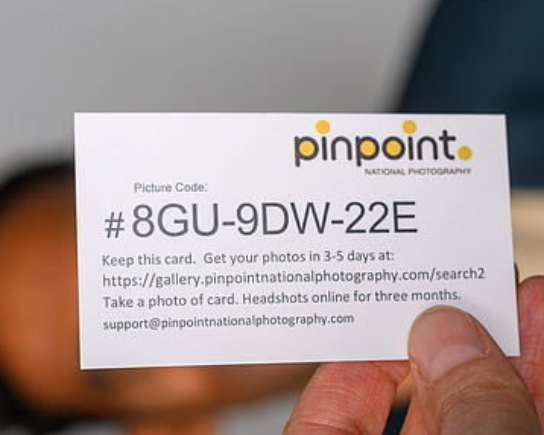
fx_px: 1738
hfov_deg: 17.7
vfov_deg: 14.3
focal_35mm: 108
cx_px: 383
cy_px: 240
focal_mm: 50
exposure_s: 1/200
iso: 200
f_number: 5.6
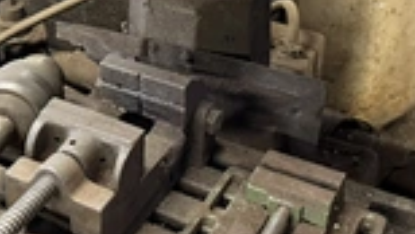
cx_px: 127
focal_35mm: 68
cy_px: 3
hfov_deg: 30.7
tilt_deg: -24.6
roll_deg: +0.3
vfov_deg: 17.4
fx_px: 749
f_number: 1.78
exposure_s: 1/60
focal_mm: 6.76
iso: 800
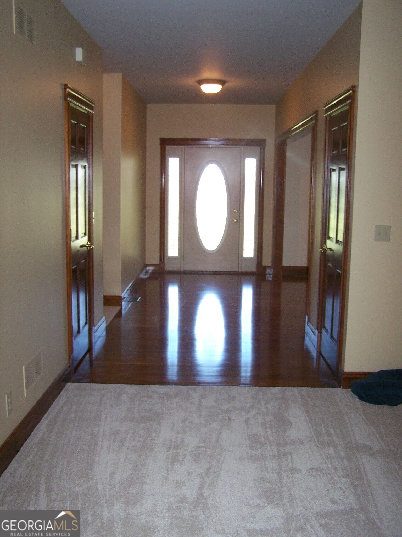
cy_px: 268
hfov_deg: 37.7
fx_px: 588
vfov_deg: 49.0
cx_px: 201
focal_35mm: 38
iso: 160
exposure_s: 1/60
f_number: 2.8
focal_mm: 6.3
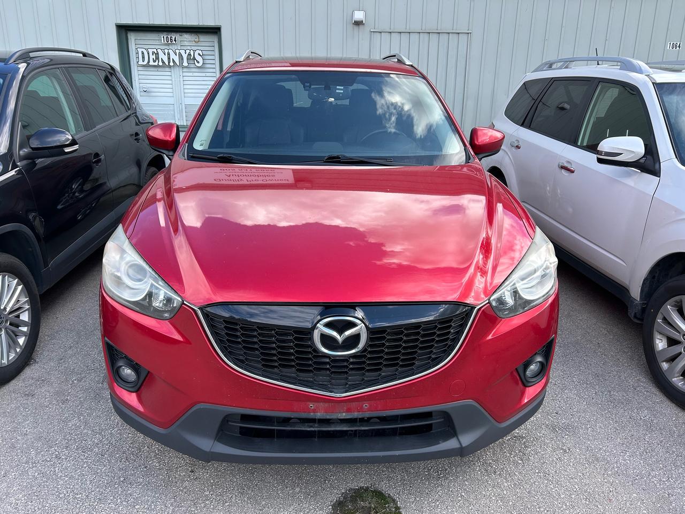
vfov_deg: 53.1
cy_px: 257
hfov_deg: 67.3
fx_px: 515
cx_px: 342
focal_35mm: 26
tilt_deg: -16.8
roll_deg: +0.1
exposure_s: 1/786
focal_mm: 5.7
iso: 50
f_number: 1.5
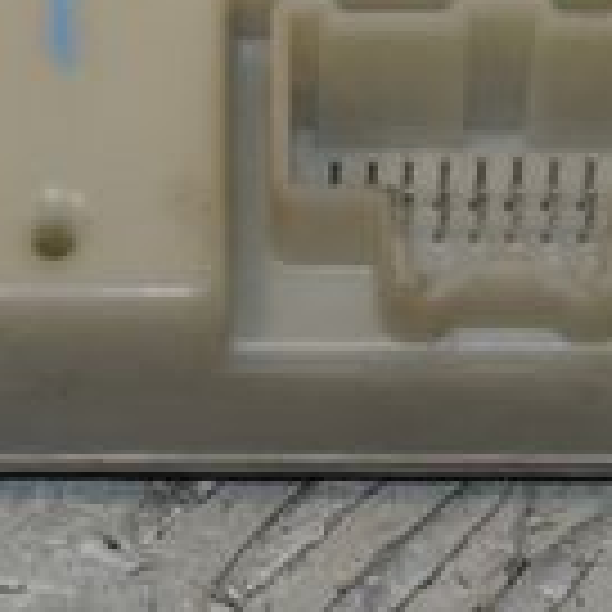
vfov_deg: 4.4
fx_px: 7901
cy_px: -184
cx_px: 68
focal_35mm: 395
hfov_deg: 4.4
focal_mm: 66
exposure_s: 1/200
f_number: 9
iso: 800
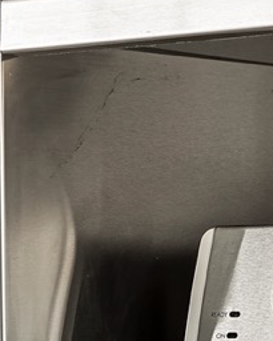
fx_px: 2518
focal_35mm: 249
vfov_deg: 7.7
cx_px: 186
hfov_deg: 6.2
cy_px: 427
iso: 320
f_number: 6.3
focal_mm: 53.1
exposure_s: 1/13
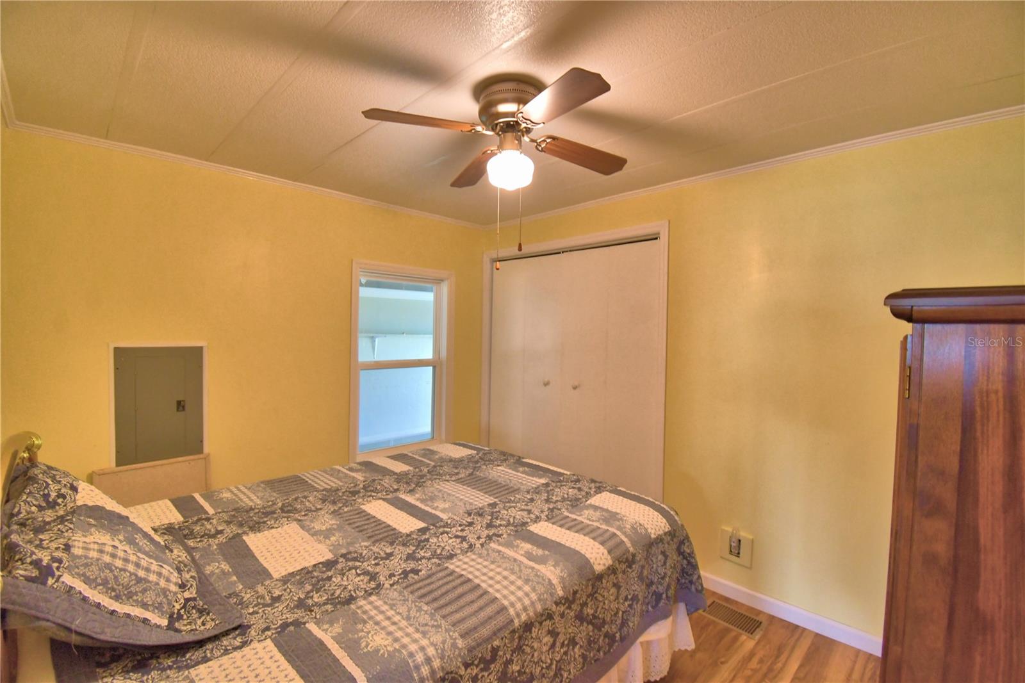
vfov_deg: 77.3
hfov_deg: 100.4
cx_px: 512
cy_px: 342
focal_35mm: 15
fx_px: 427
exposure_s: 1/30
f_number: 4.5
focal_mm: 10
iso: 640
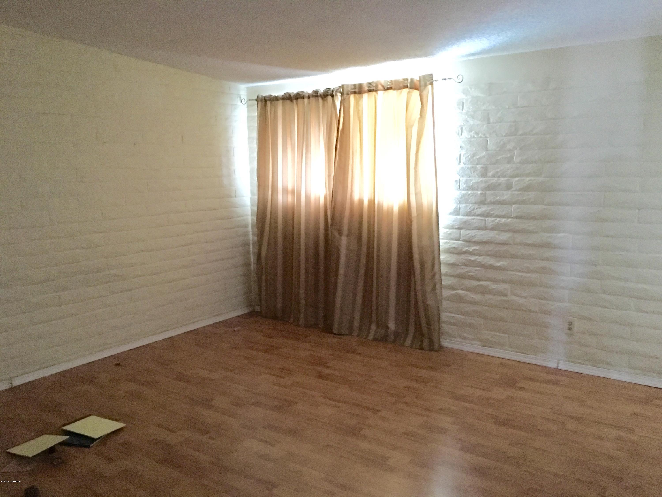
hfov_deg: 61.7
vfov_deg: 48.2
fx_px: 555
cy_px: 248
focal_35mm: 29
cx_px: 331
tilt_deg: -8.4
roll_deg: +2.3
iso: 640
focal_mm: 4.15
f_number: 2.2
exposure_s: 1/15
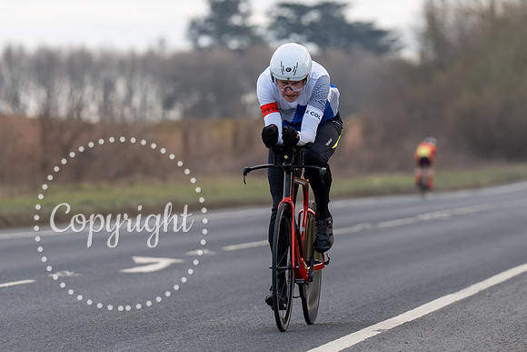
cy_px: 124
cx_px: 289
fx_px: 4480
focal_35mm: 306
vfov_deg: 4.5
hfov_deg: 6.7
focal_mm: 194
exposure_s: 1/800
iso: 200
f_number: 3.5
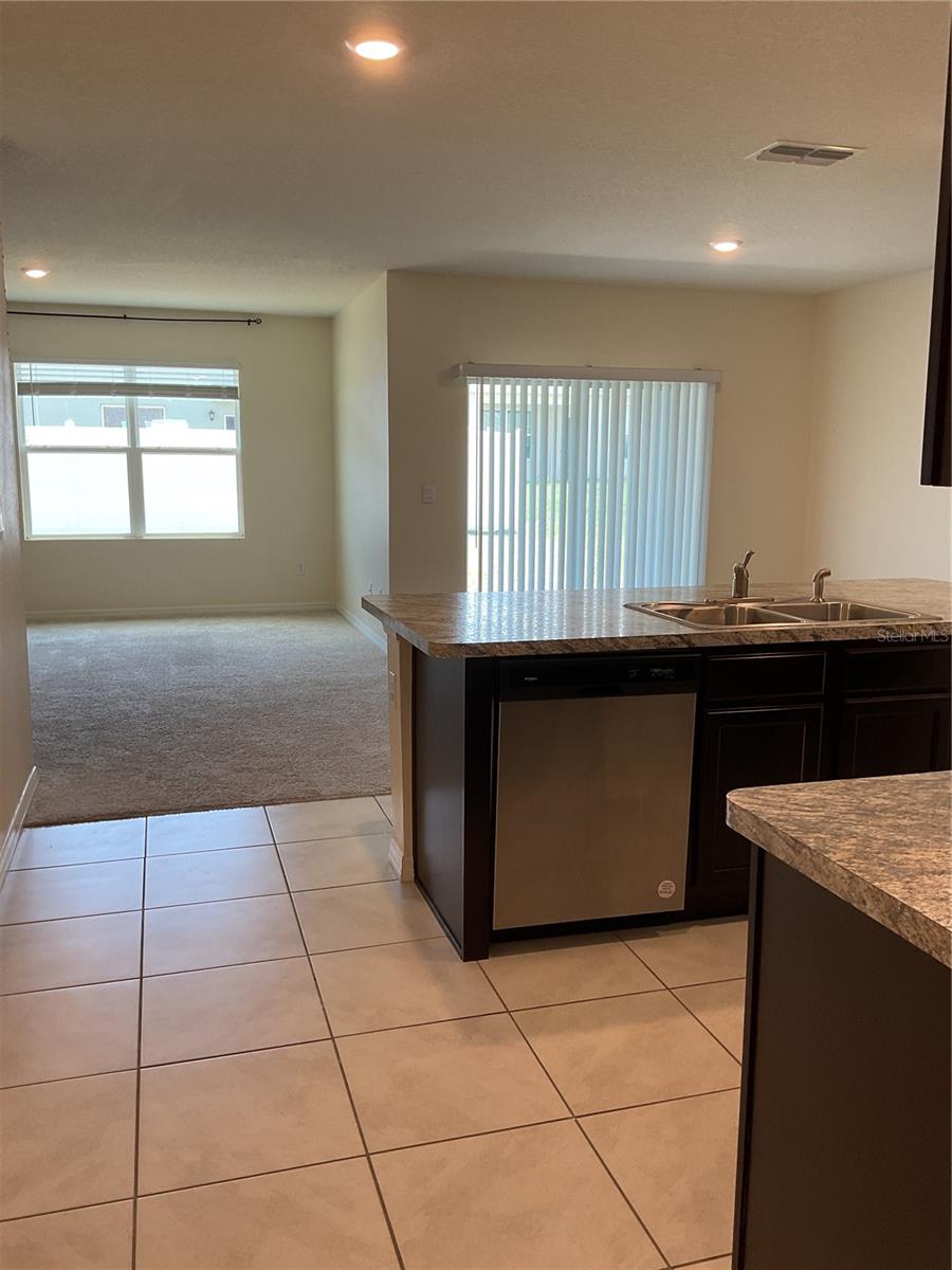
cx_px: 476
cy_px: 635
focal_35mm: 29
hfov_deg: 48.2
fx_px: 1063
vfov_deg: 61.7
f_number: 1.8
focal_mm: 3
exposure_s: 1/60
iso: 40
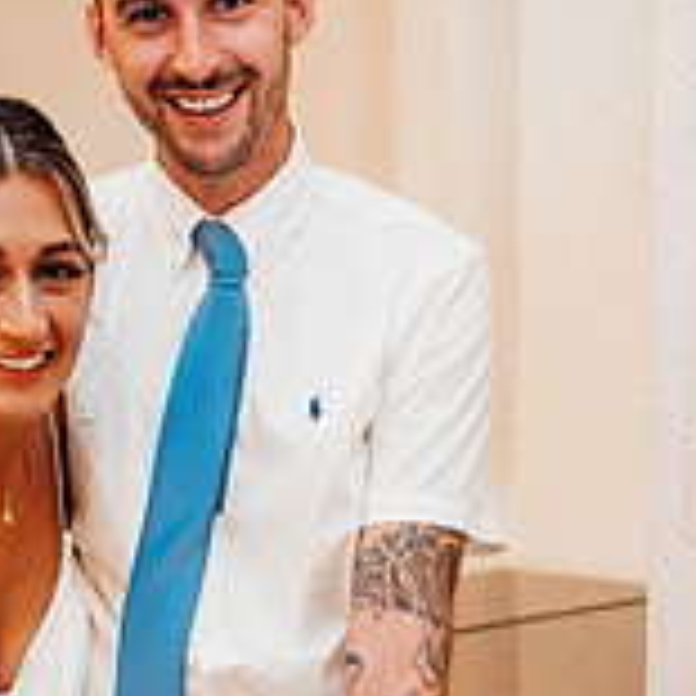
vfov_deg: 19.6
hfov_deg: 20.2
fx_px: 1956
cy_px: 705
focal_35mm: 86
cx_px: 299
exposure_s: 1/200
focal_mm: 35
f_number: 2.5
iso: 1000
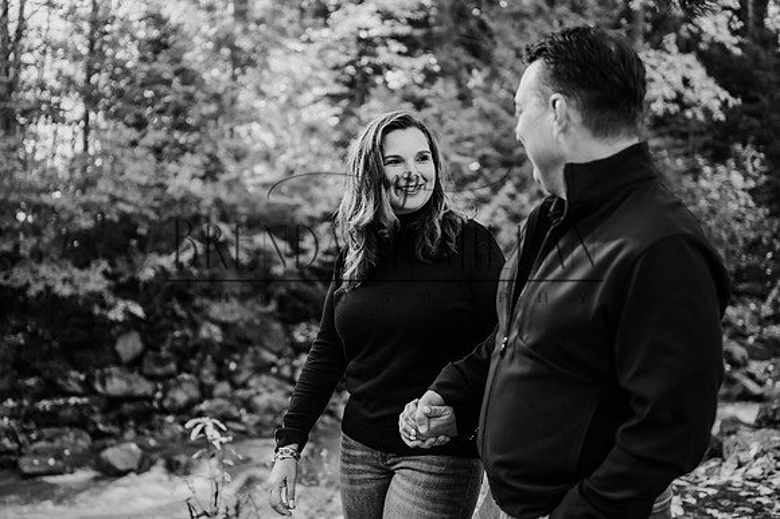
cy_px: 249
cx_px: 370
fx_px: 803
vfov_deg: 35.8
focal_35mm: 37
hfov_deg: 51.8
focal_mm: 35
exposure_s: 1/500
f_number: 1.8
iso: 400
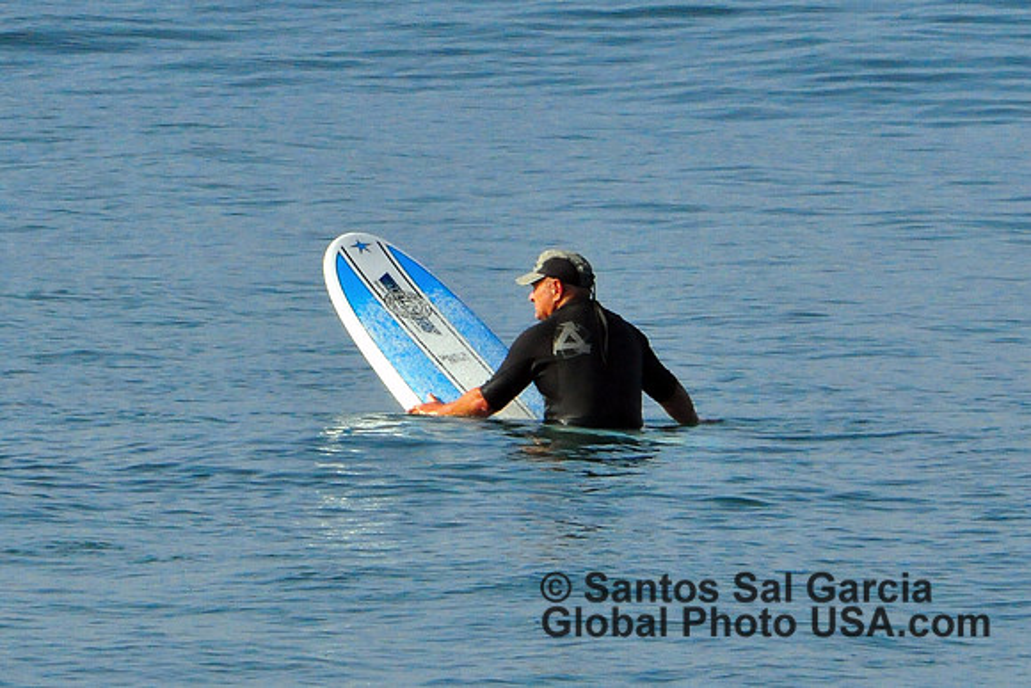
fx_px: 23632
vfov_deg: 1.7
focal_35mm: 825
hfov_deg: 2.5
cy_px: 344
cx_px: 516
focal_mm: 550
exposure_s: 1/500
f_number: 20
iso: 1250
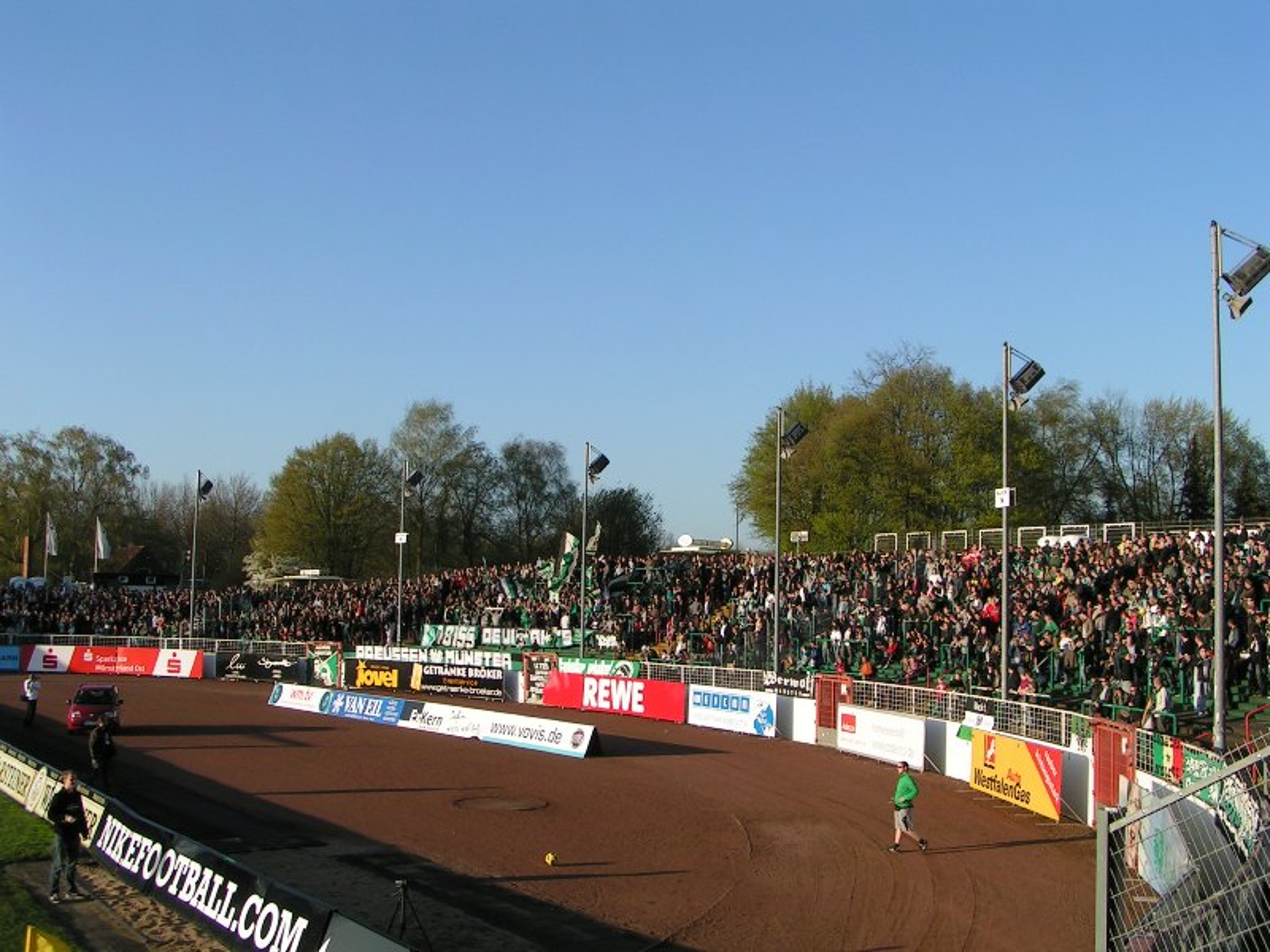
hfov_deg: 49.0
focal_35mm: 38
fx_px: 1394
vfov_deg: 37.7
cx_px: 635
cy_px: 476
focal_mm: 5.8
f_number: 5.6
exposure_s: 1/320
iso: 50
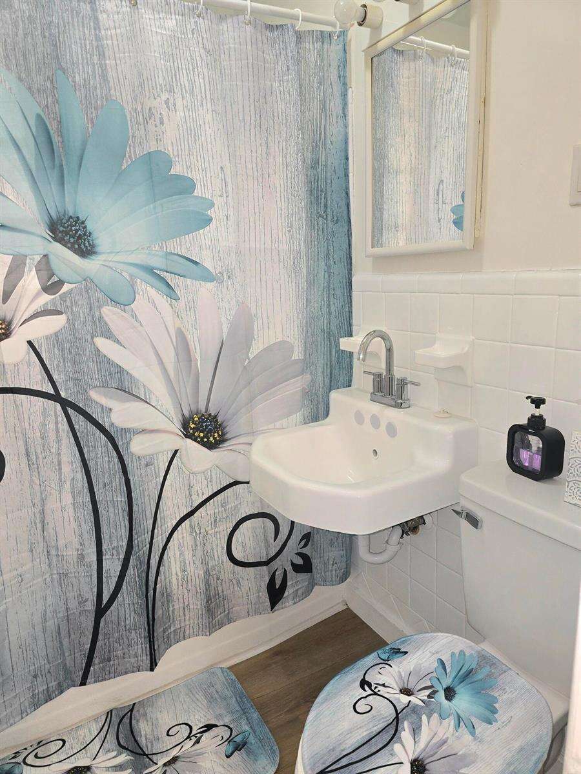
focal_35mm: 23
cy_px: 387
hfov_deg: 58.9
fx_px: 515
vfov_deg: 73.9
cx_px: 290
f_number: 1.7
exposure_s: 1/60.2
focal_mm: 6.3
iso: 125
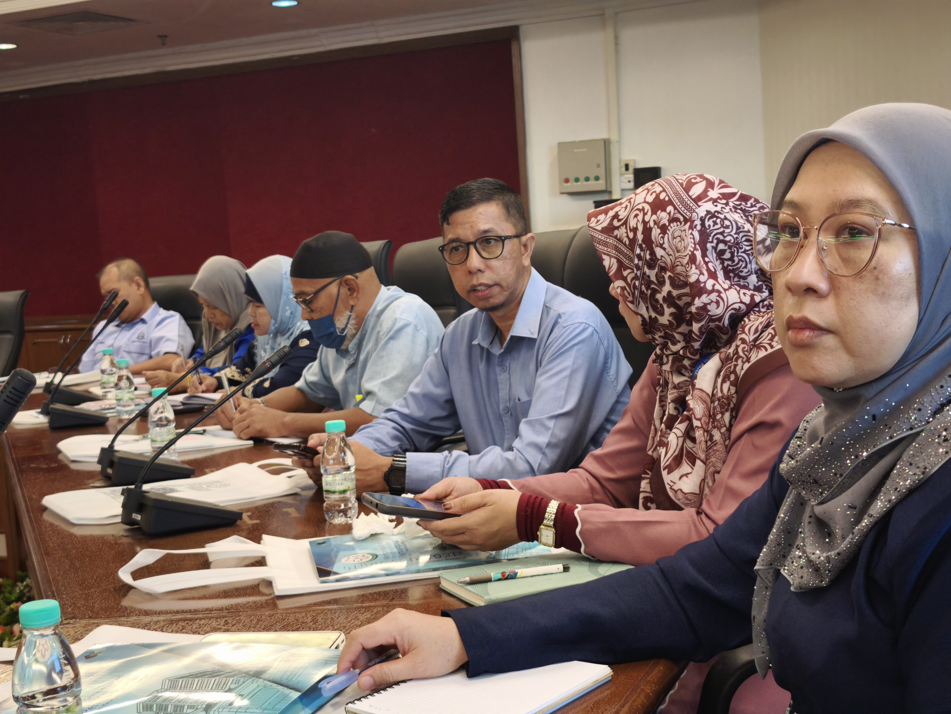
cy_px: 357
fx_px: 1264
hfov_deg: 41.2
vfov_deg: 31.5
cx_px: 476
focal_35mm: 46
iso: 250
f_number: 1.6
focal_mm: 6.57
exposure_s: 1/100
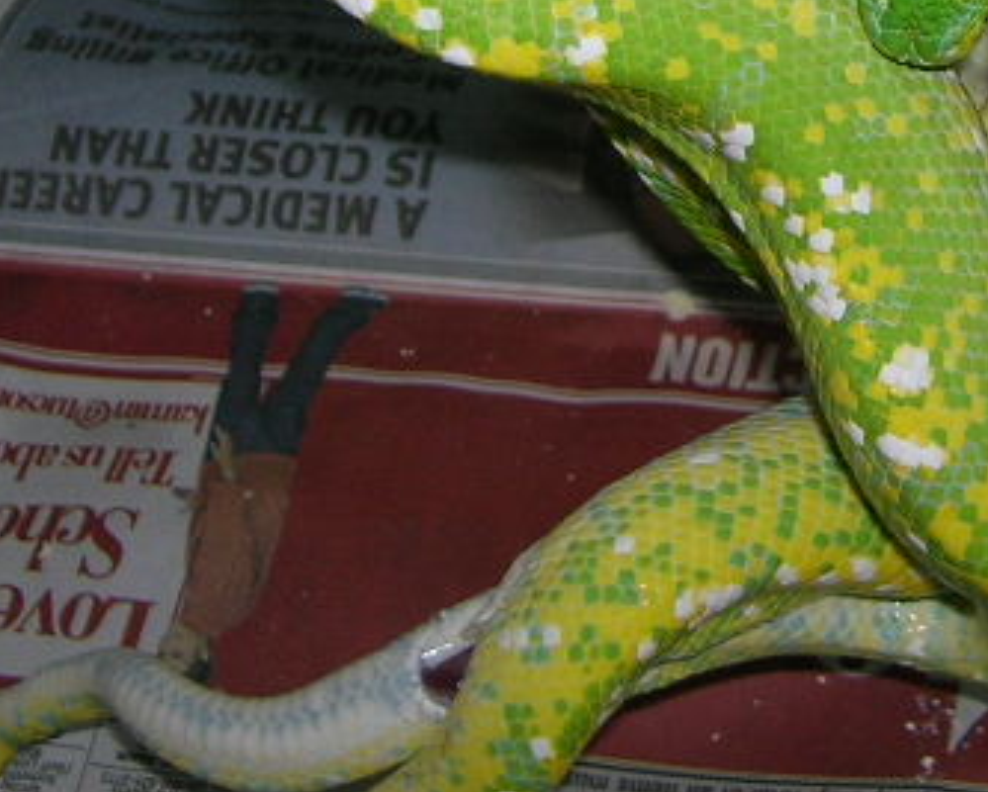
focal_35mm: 102
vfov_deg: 14.8
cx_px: 825
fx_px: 2985
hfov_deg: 18.6
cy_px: -80
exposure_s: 1/60.1
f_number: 2.9
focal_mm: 5.7
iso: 50
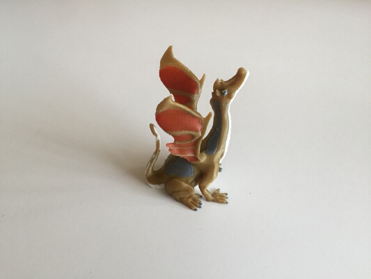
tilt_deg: -37.7
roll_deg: -2.3
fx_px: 311
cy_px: 140
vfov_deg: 48.2
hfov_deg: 61.6
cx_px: 186
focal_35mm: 29
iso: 40
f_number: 2.2
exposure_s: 1/33
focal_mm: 4.15
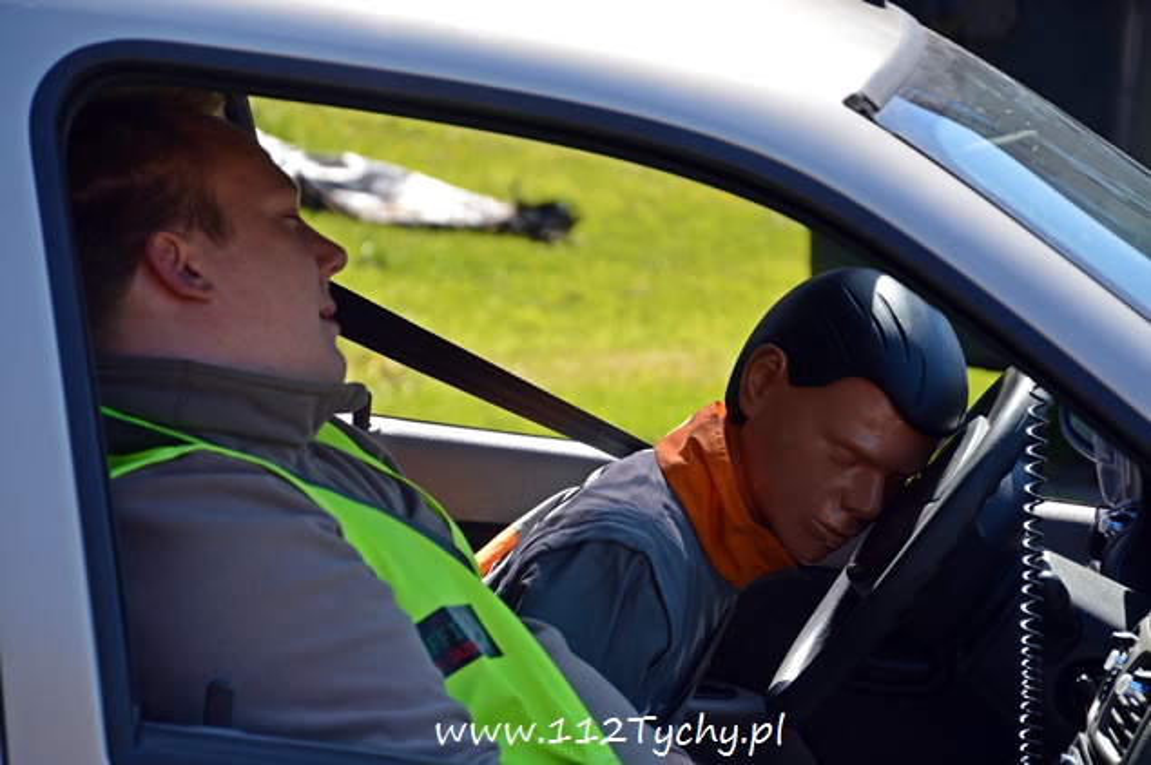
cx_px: 576
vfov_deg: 8.7
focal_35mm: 158
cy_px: 382
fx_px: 5030
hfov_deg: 13.1
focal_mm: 105
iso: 100
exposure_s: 1/160
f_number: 6.3
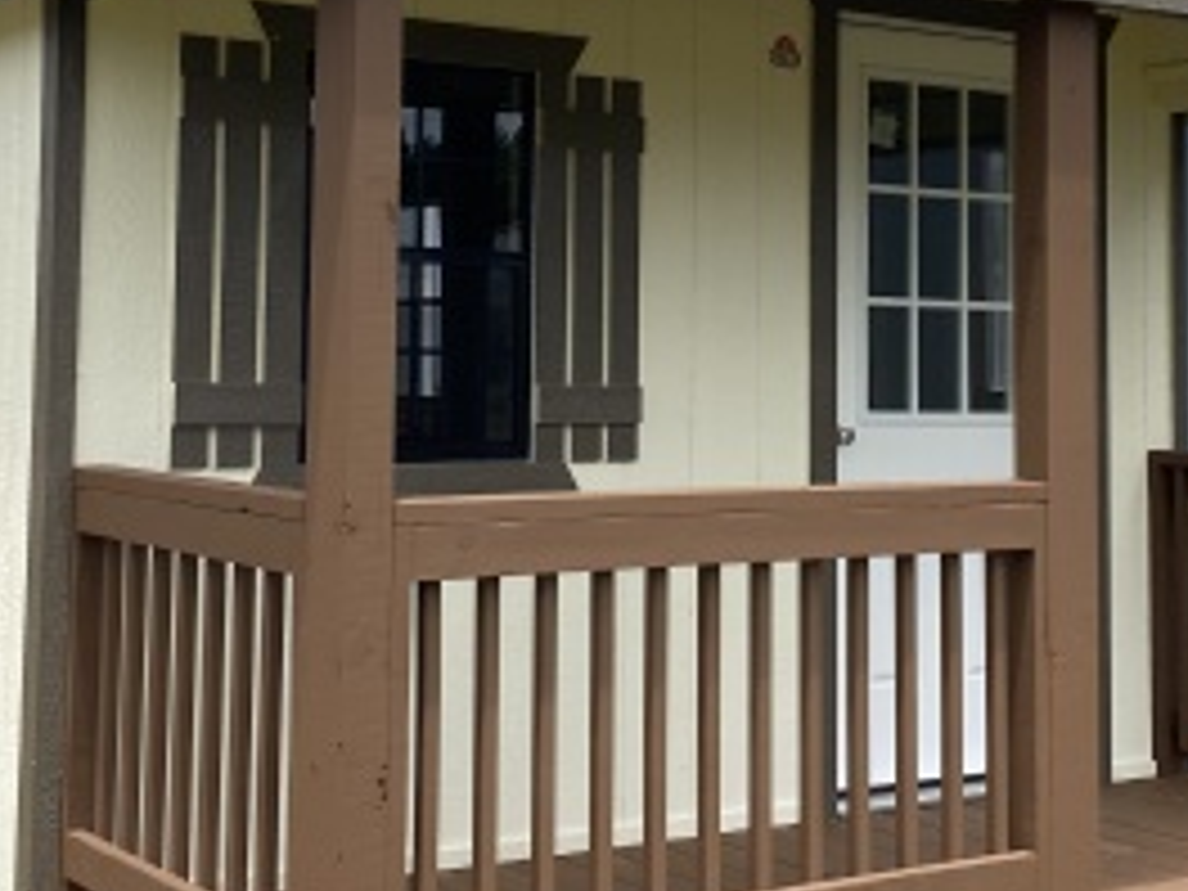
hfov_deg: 30.7
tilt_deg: +2.9
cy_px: 220
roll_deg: -0.3
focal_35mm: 63
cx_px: 536
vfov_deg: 23.1
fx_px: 2162
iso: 32
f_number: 1.8
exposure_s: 1/3125
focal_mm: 4.25
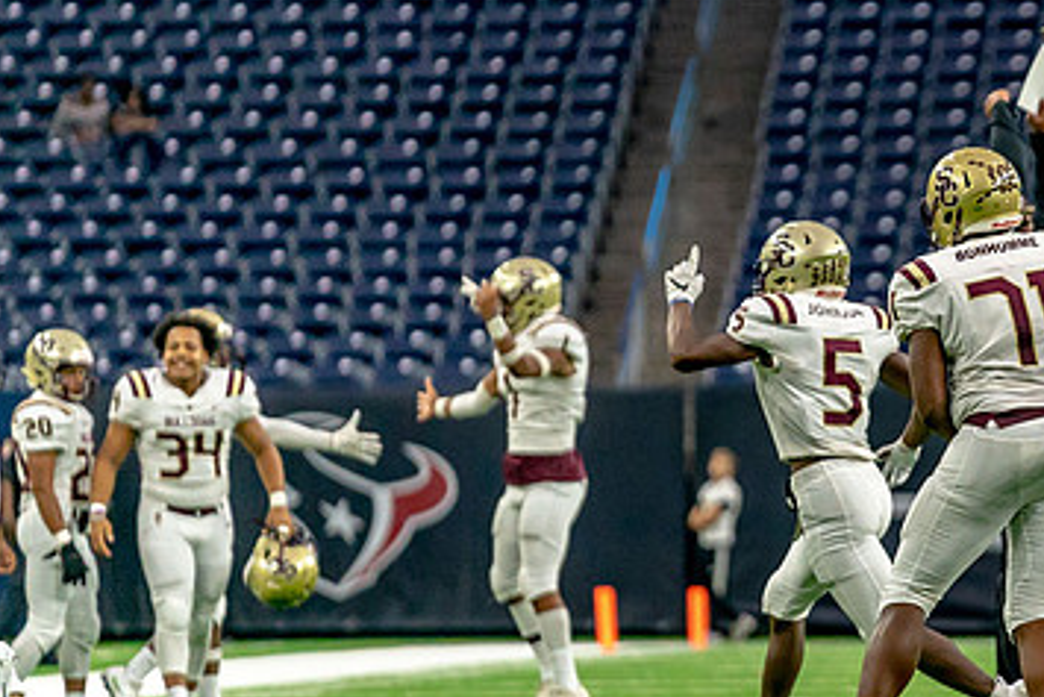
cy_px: 346
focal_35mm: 494
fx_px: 14331
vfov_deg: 2.8
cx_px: 1274
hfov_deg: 4.2
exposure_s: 1/2000
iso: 2000
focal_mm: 200
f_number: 2.8
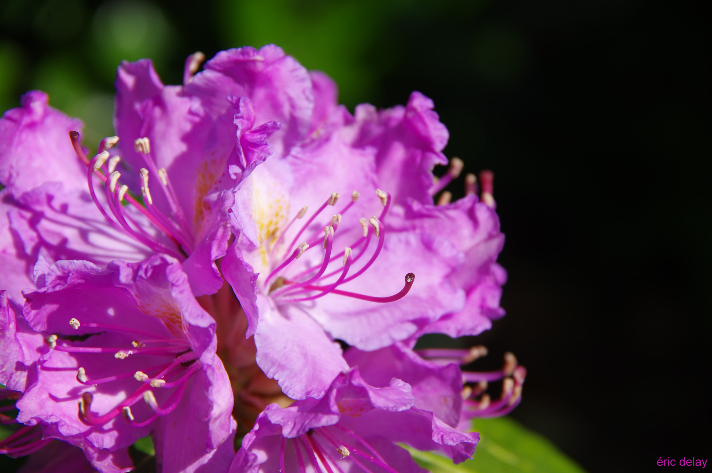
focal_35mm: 172
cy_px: 236
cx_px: 356
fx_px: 3399
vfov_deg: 8.0
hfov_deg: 12.0
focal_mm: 115
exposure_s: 1/320
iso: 100
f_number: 8
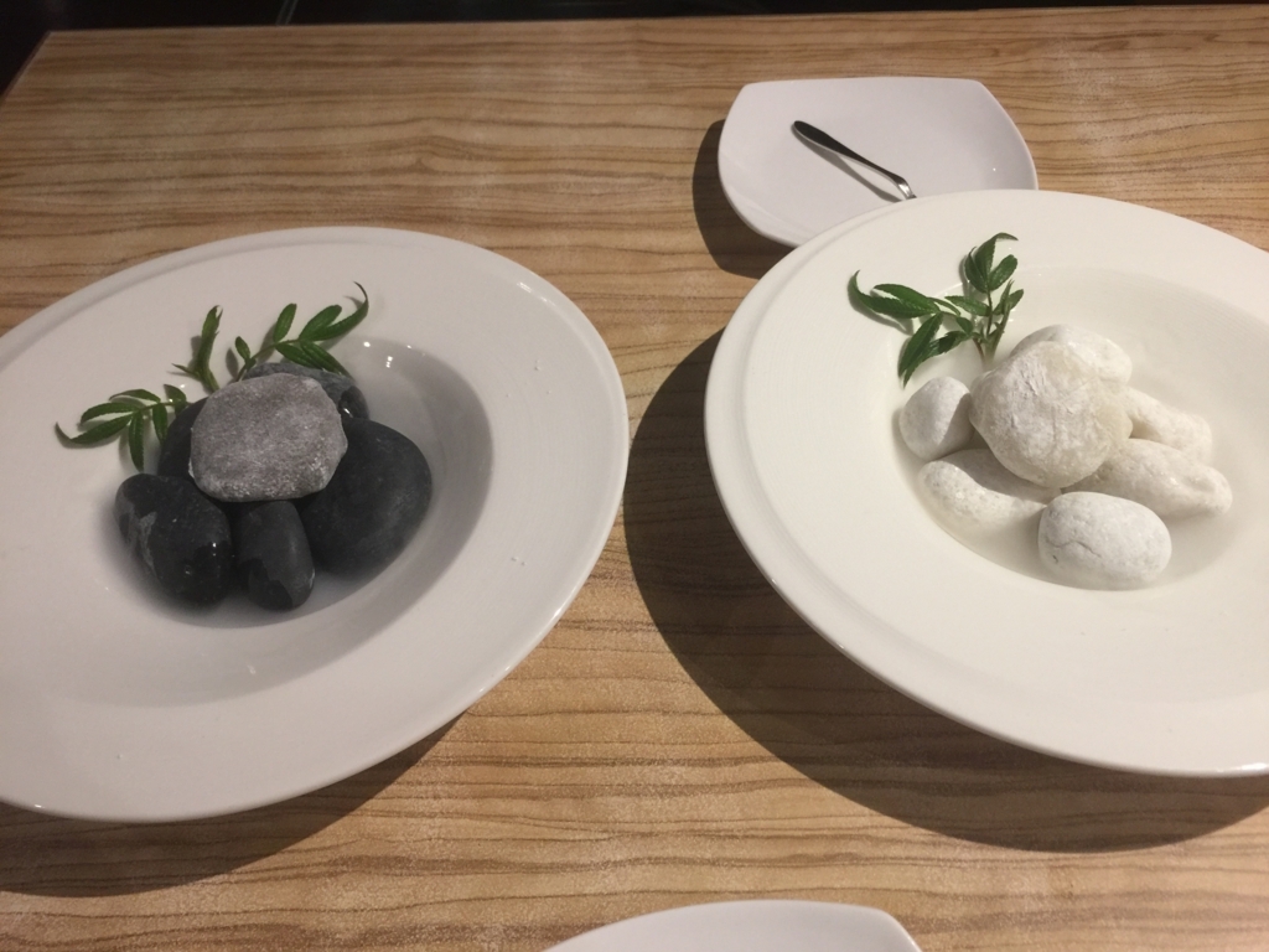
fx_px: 1063
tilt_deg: -49.2
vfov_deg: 48.2
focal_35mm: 29
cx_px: 634
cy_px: 476
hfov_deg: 61.7
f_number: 2.2
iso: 80
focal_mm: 4.15
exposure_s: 1/15
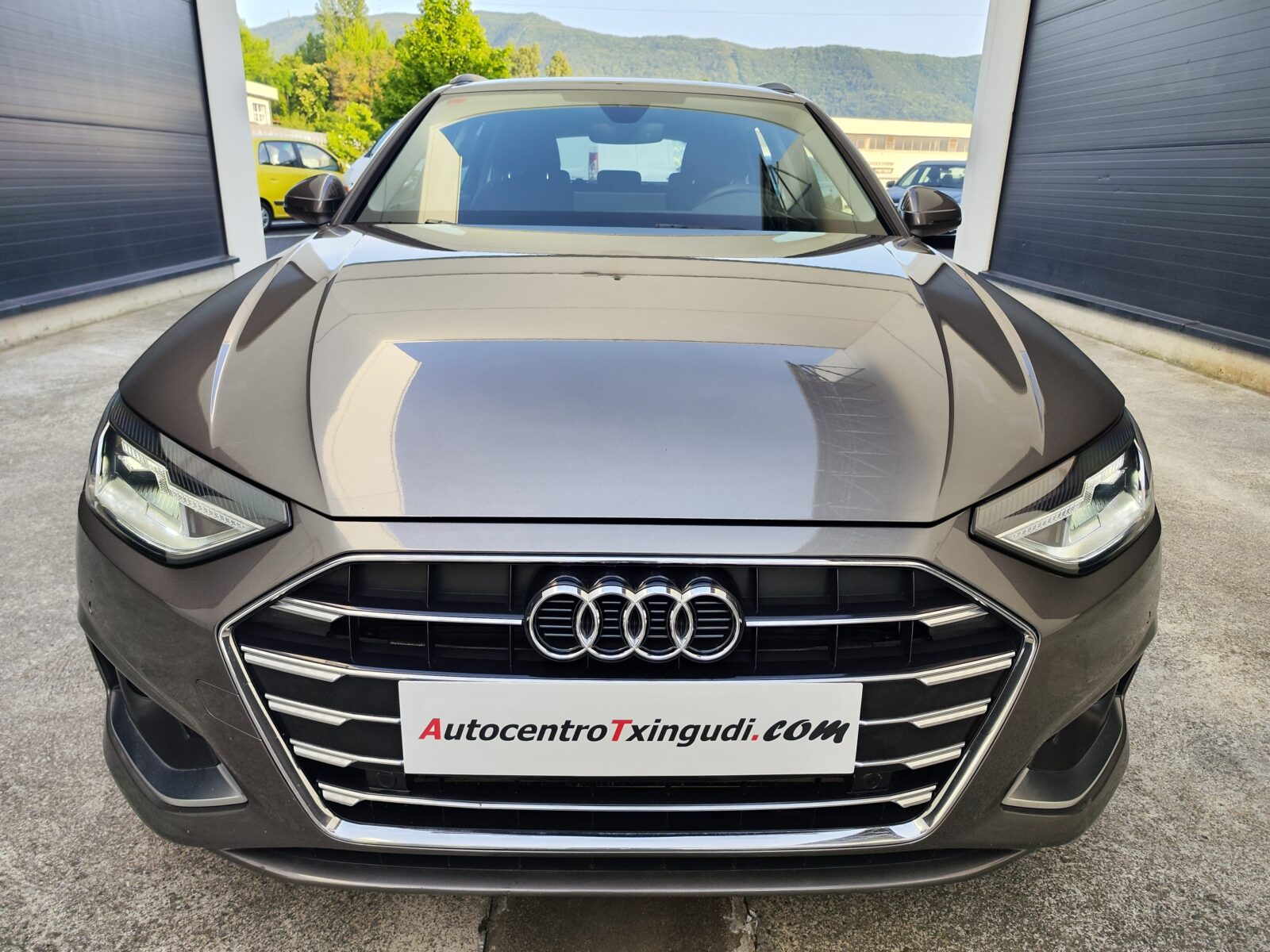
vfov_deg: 58.9
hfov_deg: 73.9
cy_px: 476
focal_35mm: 23
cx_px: 635
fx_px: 844
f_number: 1.69
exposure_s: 1/202
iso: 50
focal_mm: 7.01
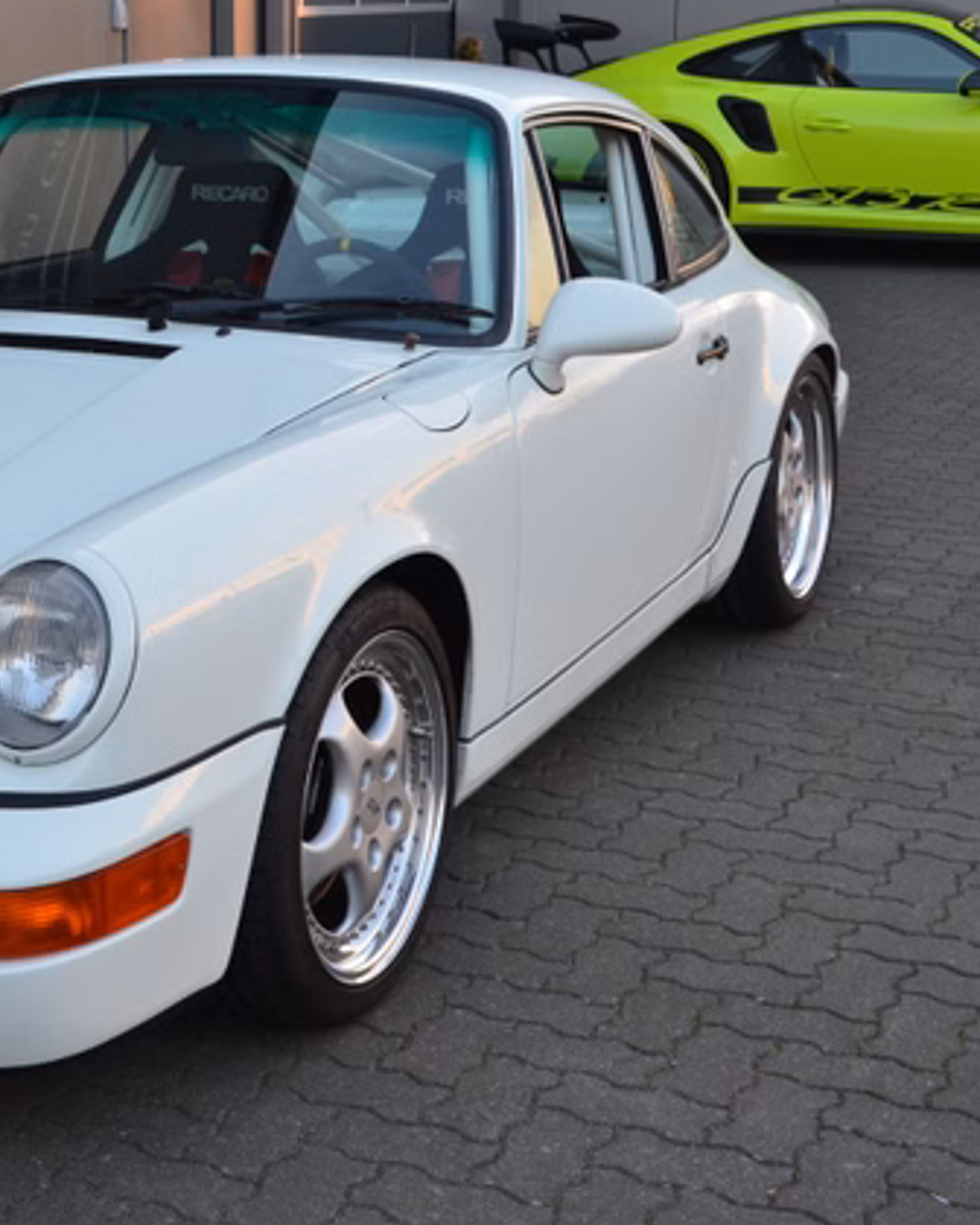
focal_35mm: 60
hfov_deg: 24.5
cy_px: 612
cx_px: 70
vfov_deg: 31.5
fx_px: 2175
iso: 400
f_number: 10
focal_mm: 28
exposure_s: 1/50
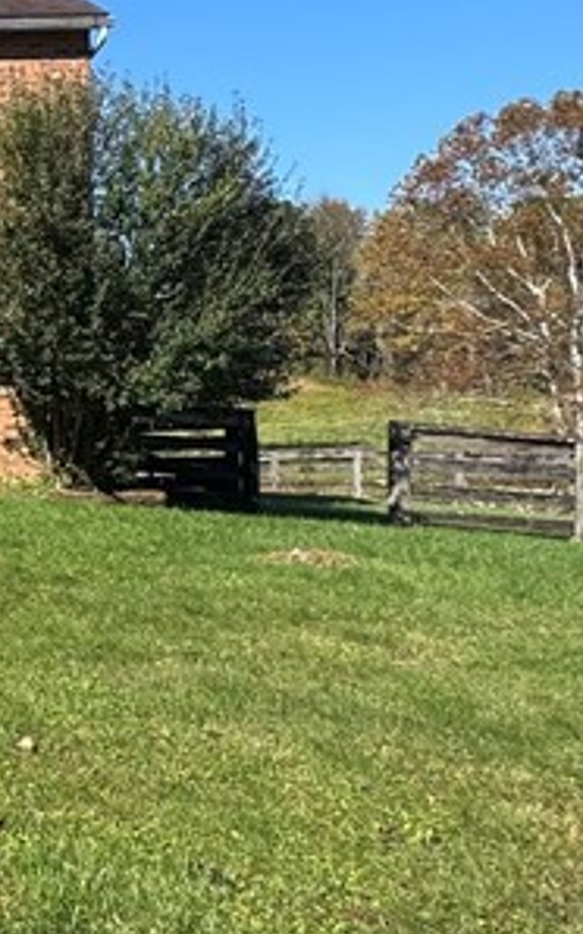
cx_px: -592
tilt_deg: +1.5
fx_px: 1298
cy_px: 320
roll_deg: -0.2
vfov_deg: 39.2
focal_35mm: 51
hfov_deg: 17.6
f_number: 2.2
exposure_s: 1/1160
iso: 40
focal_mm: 2.22
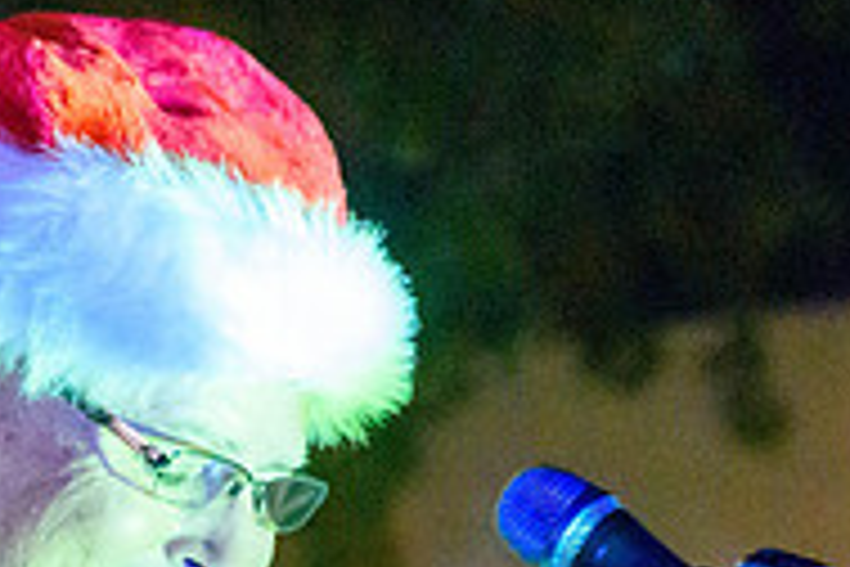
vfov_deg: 2.9
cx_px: 153
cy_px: 587
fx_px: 11073
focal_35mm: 469
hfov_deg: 4.4
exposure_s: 1/125
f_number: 4.8
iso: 6400
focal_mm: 102
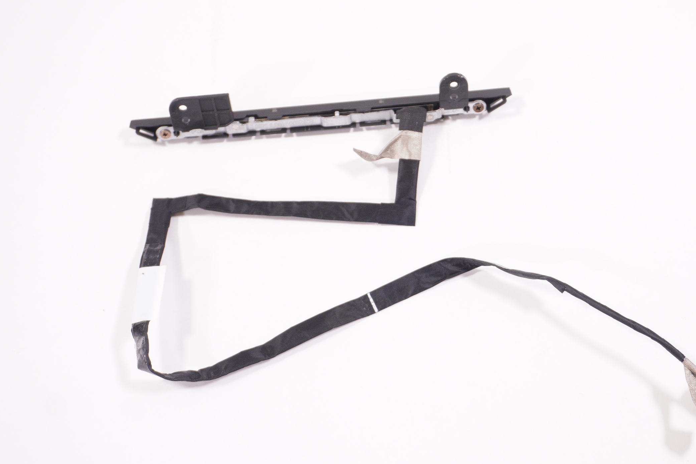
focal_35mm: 56
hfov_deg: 35.8
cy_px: 247
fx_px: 1075
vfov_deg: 24.4
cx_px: 414
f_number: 5.6
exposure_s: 1/160
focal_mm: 31
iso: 800
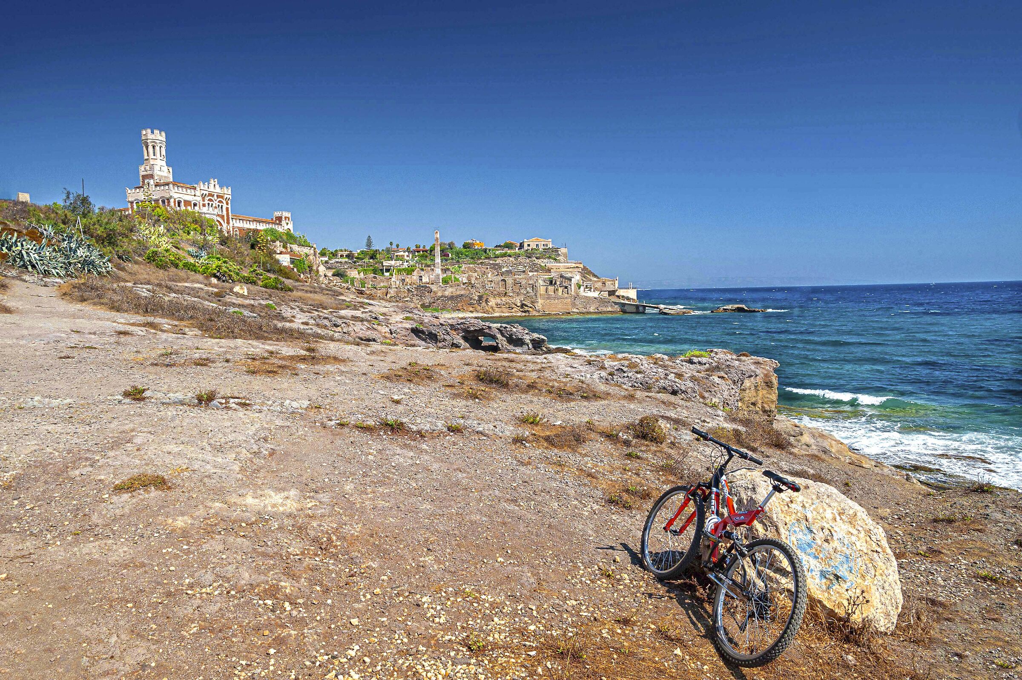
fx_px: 567
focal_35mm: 20
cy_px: 340
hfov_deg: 84.0
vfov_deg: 61.9
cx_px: 511
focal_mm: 20
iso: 250
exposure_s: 1/100
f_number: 13
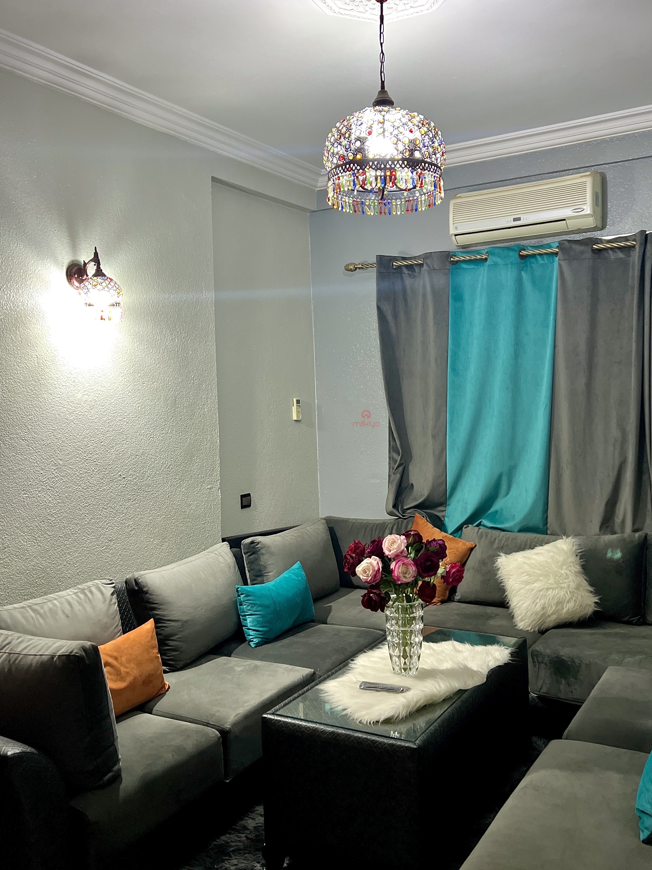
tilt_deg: -0.1
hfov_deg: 45.3
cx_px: 366
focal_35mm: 31
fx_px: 779
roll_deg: +2.2
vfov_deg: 58.3
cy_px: 419
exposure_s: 1/50
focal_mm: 5.7
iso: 320
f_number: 1.5
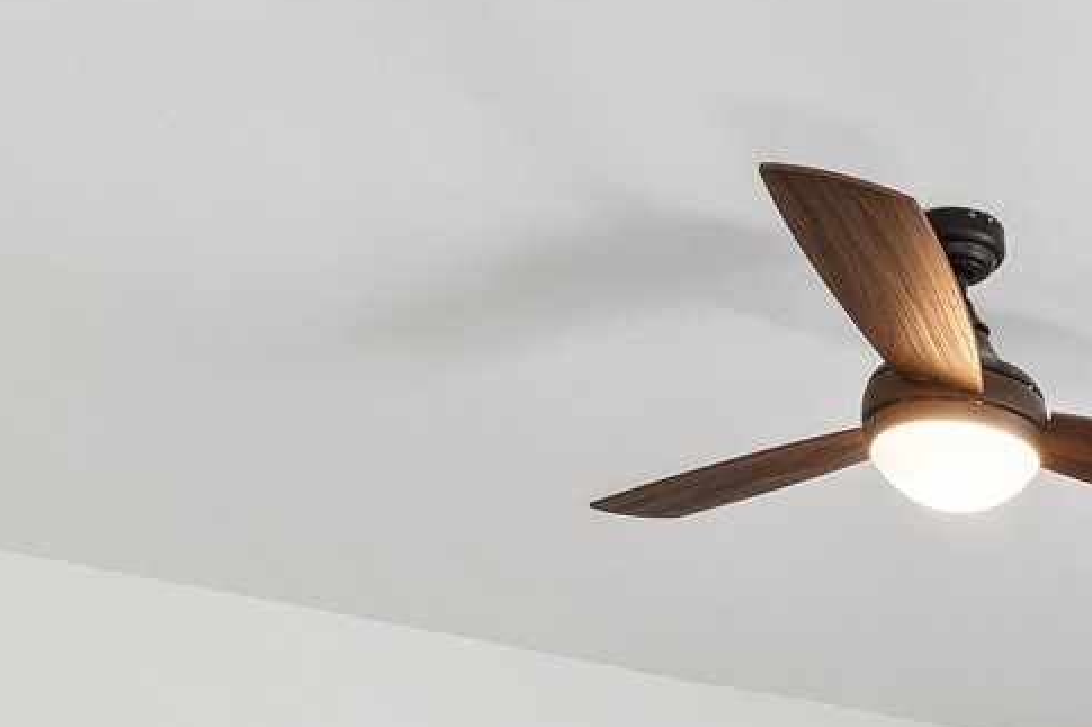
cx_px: 1294
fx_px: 1910
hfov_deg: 28.1
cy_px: 1203
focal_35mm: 63
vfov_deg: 18.2
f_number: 8
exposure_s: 1/20
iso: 400
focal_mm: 12
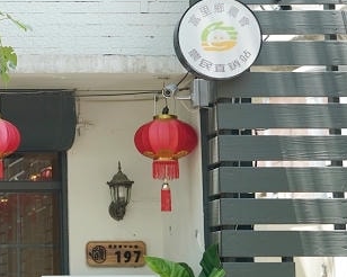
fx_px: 1201
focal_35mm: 117
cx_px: -190
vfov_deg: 13.2
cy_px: 154
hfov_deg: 15.1
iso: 100
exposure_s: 1/60
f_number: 4
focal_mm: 32
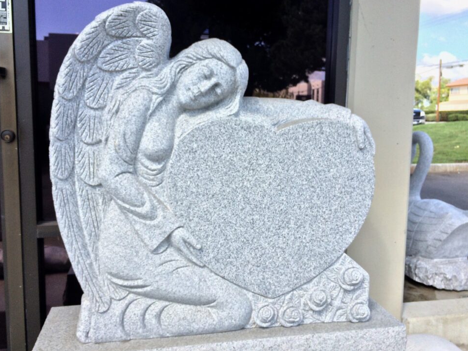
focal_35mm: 31
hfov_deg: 58.4
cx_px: 232
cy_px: 168
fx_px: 419
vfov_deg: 45.4
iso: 32
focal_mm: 4.15
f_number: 2.2
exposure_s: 1/977
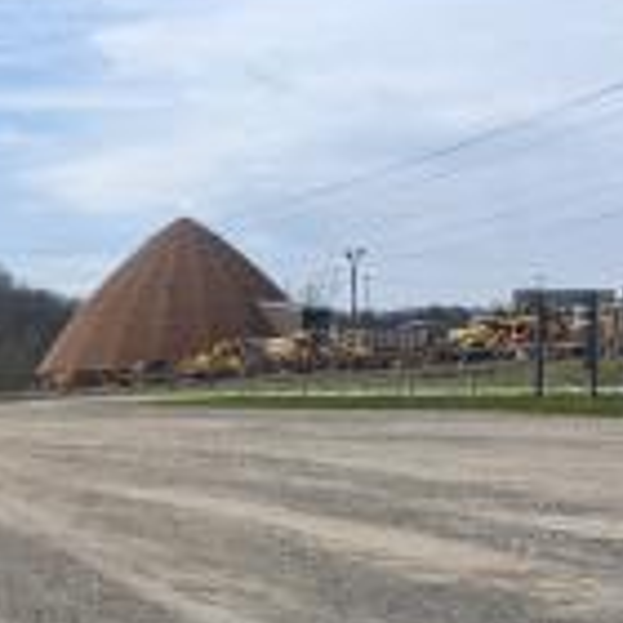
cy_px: 530
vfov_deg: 24.8
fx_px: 1385
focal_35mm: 68
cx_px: 67
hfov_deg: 24.6
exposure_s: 1/4695
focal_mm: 4.38
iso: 65
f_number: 1.73
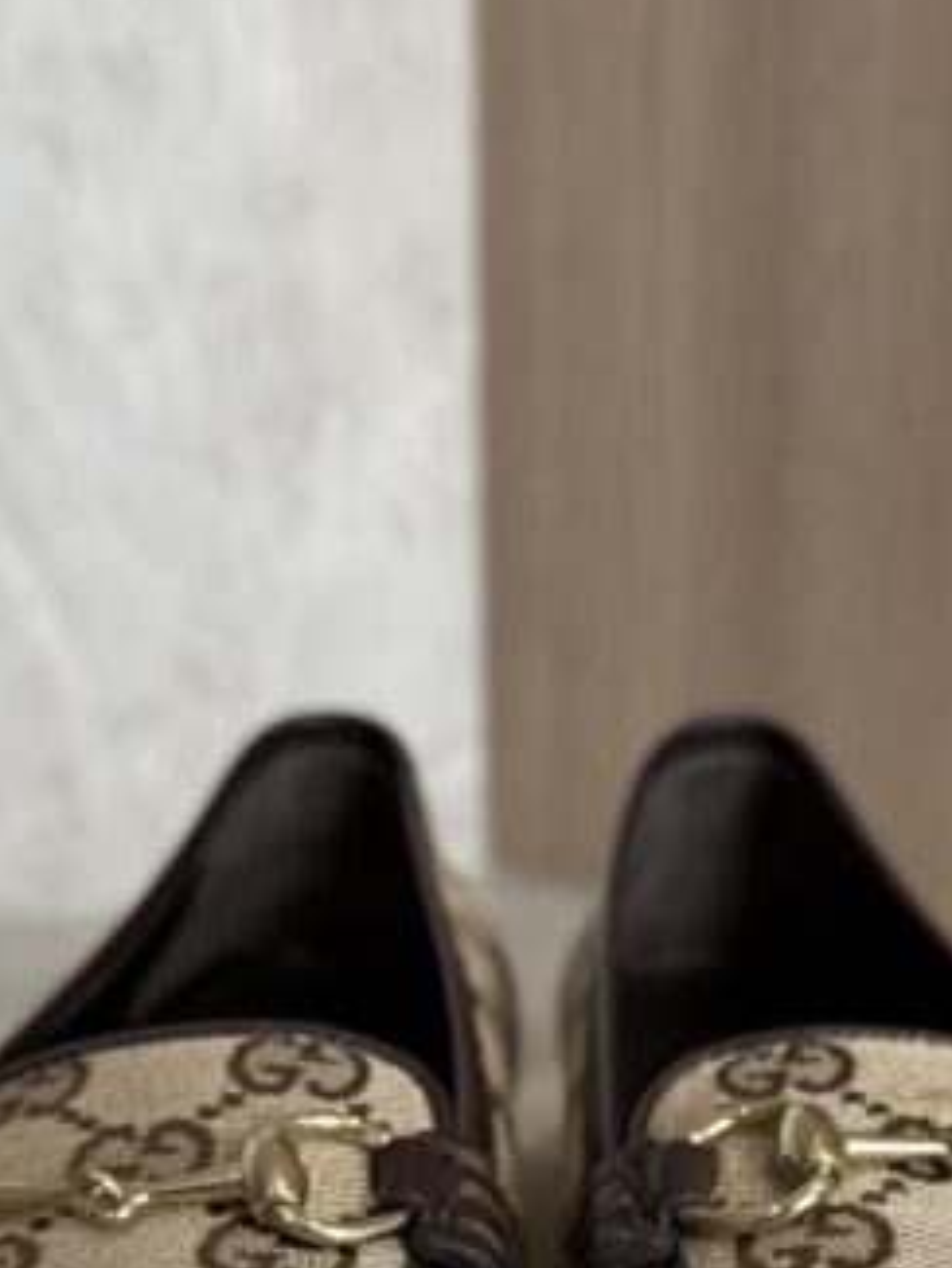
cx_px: 507
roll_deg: +0.5
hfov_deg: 24.8
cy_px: 1217
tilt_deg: -18.3
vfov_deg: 30.7
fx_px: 2162
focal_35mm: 59
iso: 160
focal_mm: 6.76
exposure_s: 1/120
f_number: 1.78
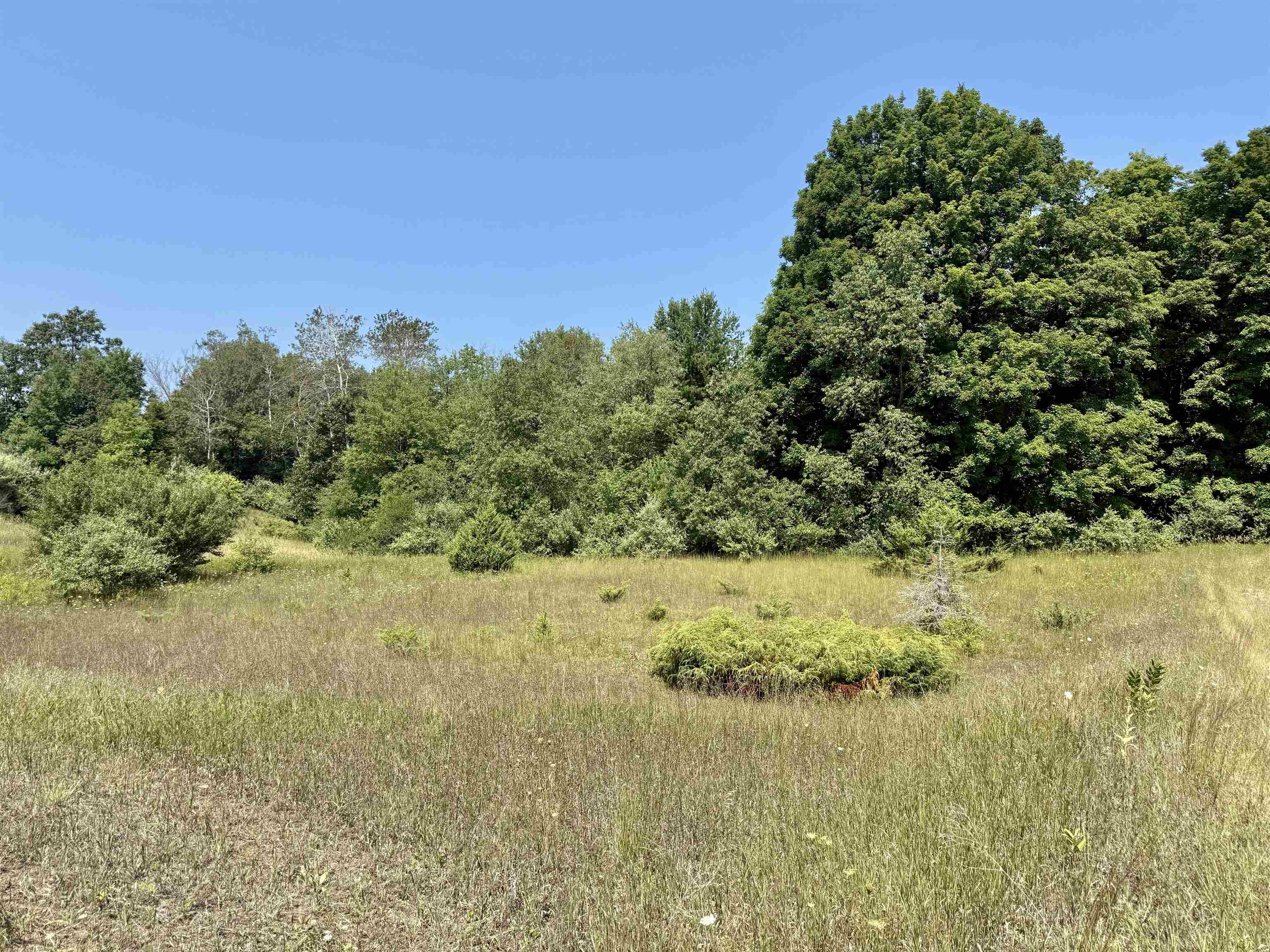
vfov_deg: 56.8
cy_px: 476
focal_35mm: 24
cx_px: 635
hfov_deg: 71.6
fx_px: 881
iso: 80
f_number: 1.78
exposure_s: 1/3145
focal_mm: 6.76
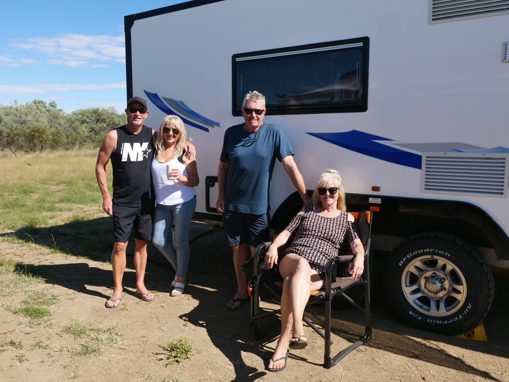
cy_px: 191
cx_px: 254
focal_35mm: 30
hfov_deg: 60.0
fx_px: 441
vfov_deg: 46.8
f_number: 6.3
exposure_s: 1/640
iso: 200
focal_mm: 15
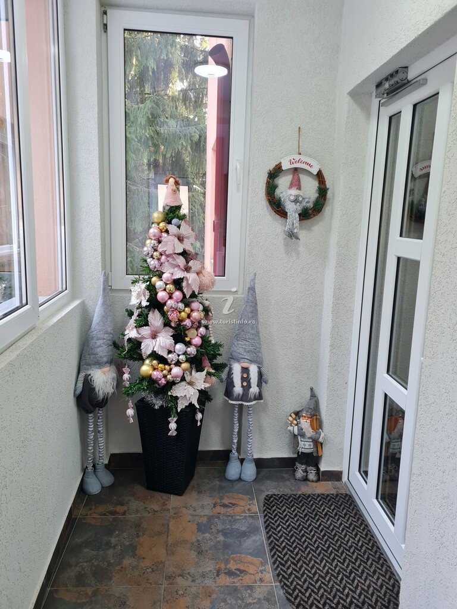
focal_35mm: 26
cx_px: 228
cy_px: 304
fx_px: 458
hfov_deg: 53.1
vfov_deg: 67.3
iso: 200
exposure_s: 1/100
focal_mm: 5.4
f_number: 1.8
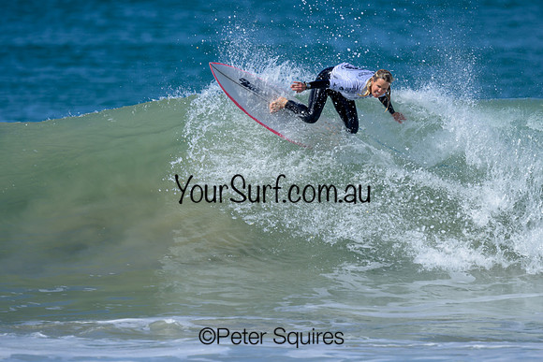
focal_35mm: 1100
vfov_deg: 1.3
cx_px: 278
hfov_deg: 1.9
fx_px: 16592
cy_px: 164
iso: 320
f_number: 6.3
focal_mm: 800
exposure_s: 1/2000
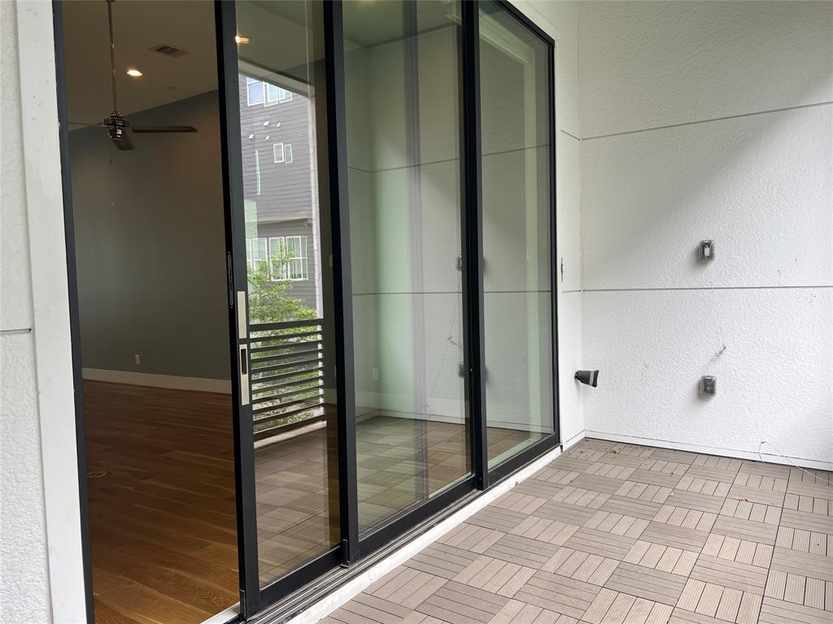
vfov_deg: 53.1
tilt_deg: -2.4
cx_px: 416
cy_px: 312
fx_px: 626
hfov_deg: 67.3
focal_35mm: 26
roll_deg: +2.1
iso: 40
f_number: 1.5
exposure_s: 1/168
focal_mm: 5.7
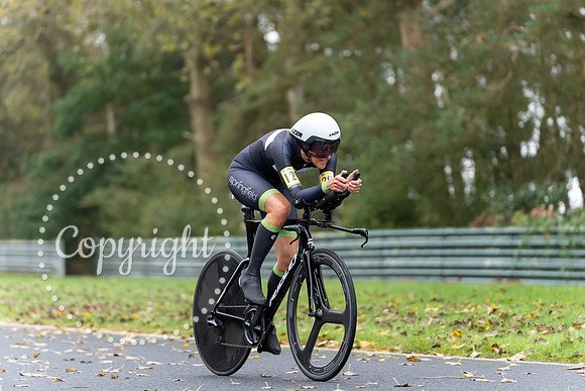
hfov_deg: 11.4
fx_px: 2926
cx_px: 292
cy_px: 196
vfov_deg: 7.6
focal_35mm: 180
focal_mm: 180
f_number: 3.5
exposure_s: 1/1000
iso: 1600
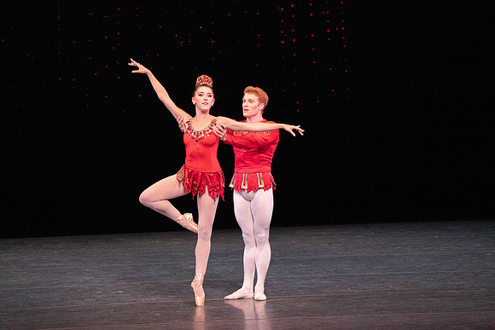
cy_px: 165
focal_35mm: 345
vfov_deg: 4.0
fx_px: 4745
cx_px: 248
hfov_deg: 6.0
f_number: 11
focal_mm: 345
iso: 16000
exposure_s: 1/500
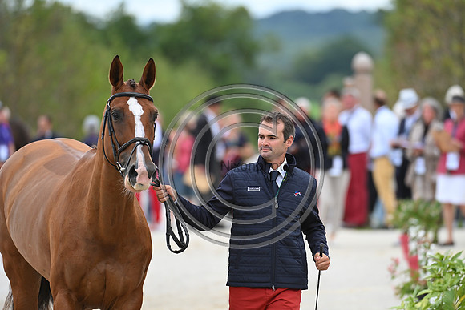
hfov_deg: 5.2
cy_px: 155
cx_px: 232
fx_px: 5168
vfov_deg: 3.4
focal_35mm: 400
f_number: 5.6
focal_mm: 400
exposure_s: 1/1600
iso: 800
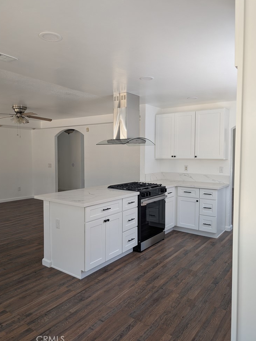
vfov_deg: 69.4
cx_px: 129
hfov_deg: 54.9
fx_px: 247
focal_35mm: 25
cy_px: 167
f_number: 1.68
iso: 23
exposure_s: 1/54.2
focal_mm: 6.9
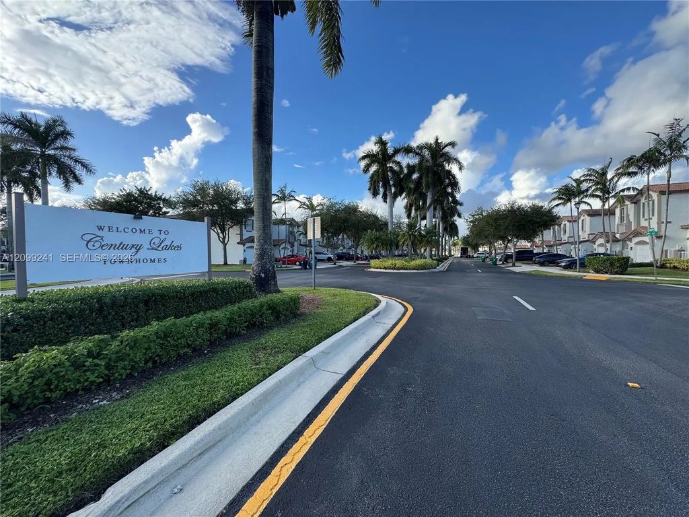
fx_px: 279
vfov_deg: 85.7
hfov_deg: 102.1
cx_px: 344
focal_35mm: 14
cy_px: 258
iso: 40
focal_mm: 2.22
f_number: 2.2
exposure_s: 1/687
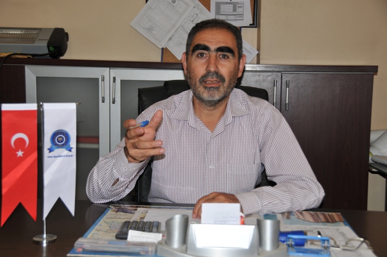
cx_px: 194
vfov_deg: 25.0
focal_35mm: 54
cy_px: 128
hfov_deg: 36.9
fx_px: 580
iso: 200
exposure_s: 1/60
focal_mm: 36
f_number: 4.2
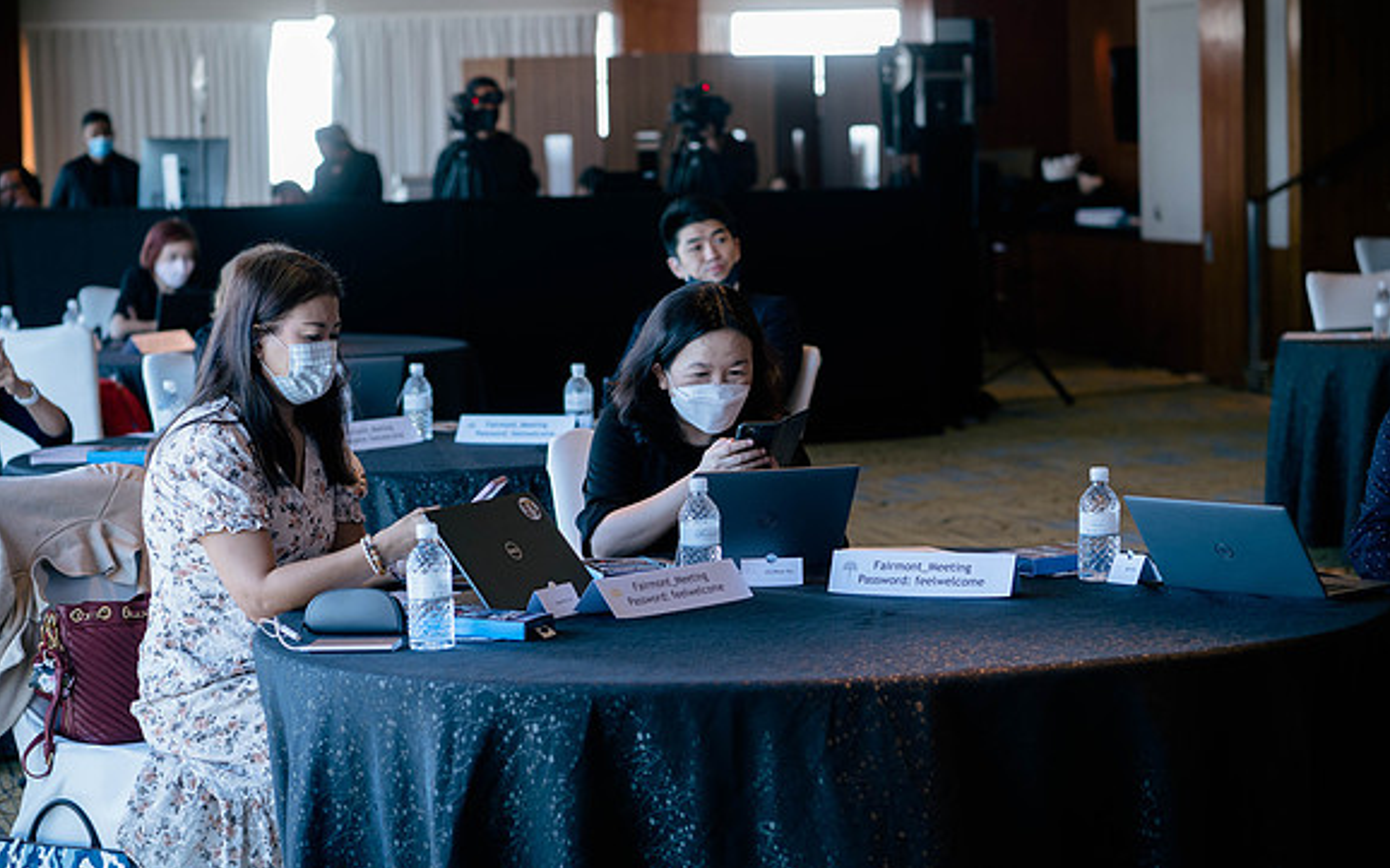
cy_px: 427
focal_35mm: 99
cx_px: 695
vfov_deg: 13.2
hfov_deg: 21.0
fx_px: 3750
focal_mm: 45
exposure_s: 1/100
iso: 200
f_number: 1.8
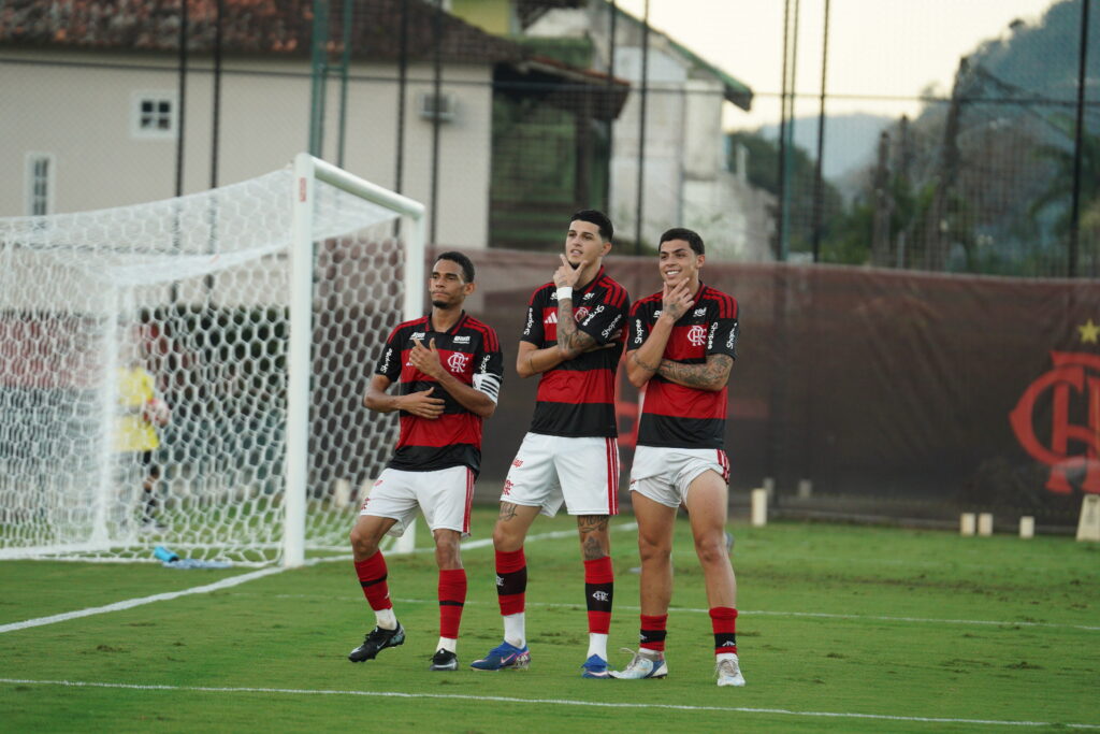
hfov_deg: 9.9
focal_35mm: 207
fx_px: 6325
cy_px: 367
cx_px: 550
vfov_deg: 6.6
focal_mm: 138
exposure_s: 1/1250
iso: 1000
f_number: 2.8
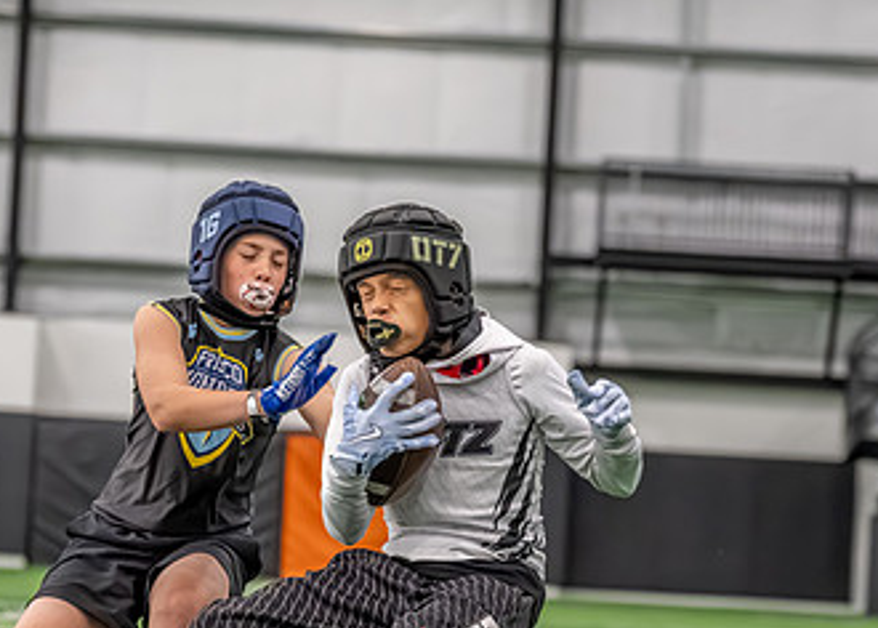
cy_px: 496
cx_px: 421
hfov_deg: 13.0
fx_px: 3842
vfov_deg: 9.3
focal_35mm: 154
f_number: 2.8
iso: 6400
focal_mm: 70
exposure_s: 1/1000
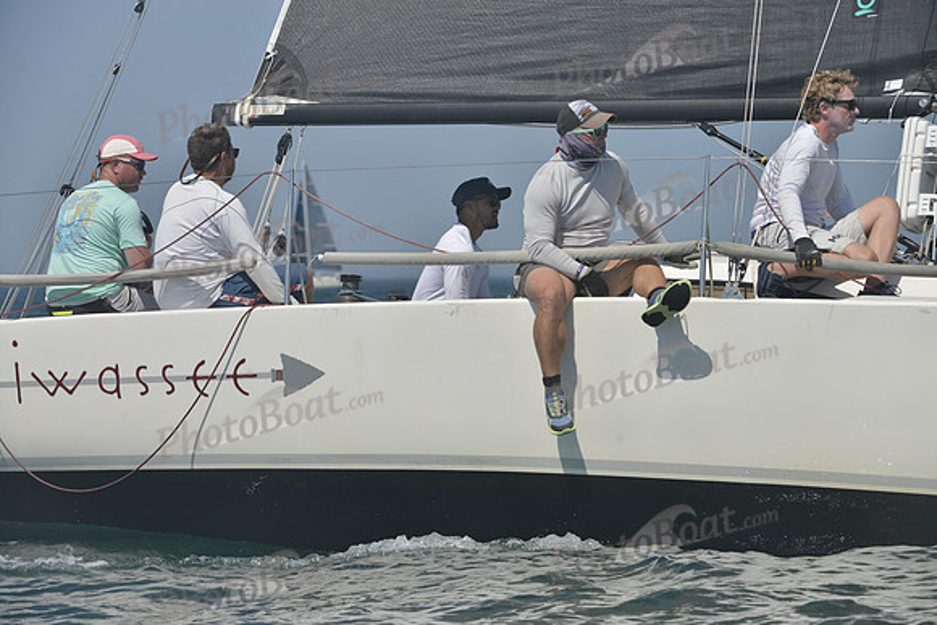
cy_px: 312
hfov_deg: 10.3
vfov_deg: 6.9
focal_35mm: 200
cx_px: 468
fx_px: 5207
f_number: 9
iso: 280
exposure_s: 1/1000
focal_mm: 200
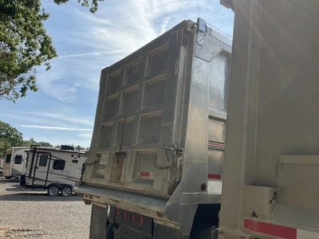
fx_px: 267
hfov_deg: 61.7
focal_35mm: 29
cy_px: 120
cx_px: 160
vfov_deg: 48.2
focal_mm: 3
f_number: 1.8
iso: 25
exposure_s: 1/2227
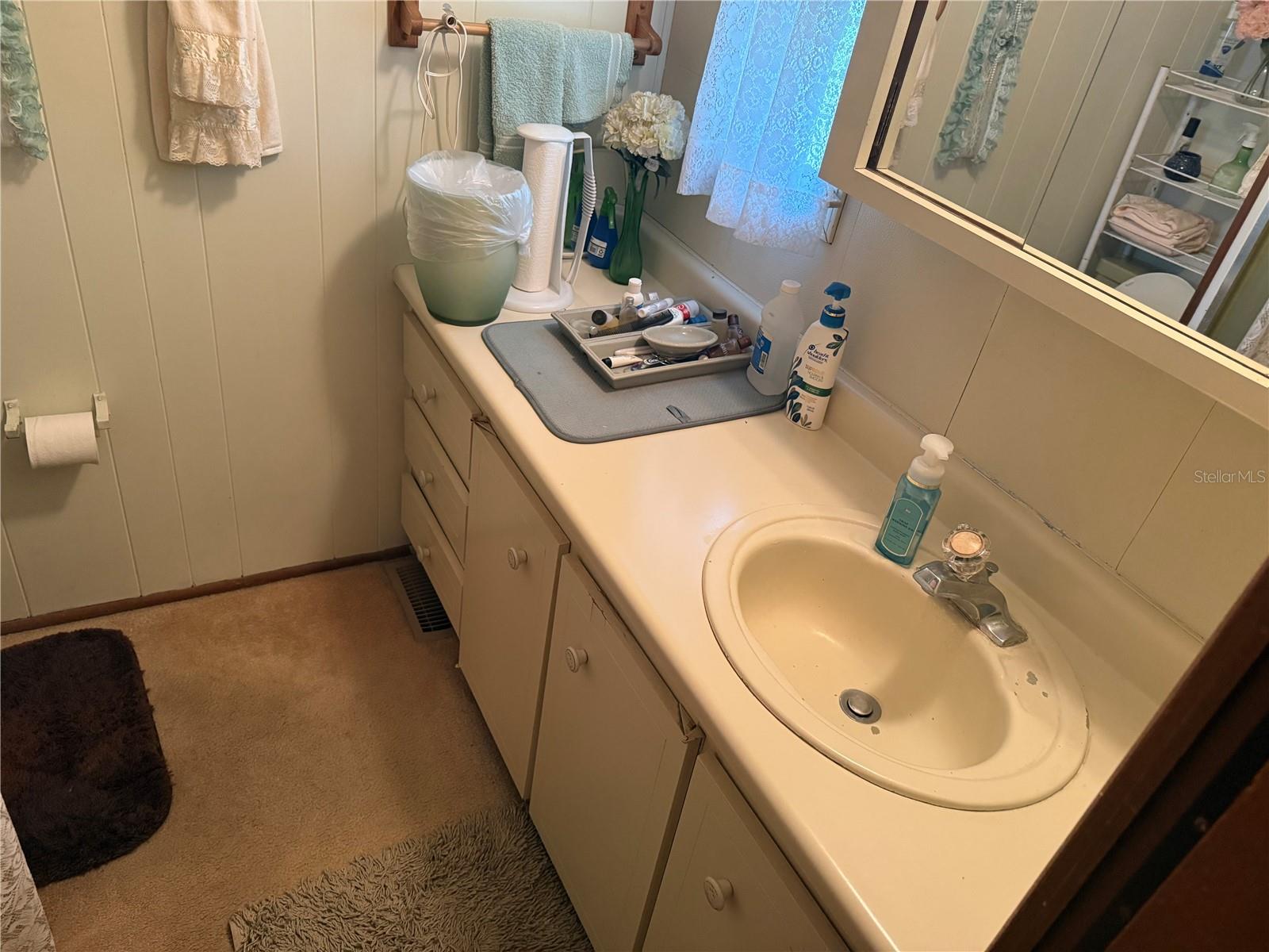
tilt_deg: -33.1
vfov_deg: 56.8
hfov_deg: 71.6
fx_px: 880
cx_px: 634
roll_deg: -10.3
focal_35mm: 24
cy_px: 476
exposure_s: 1/60
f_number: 1.78
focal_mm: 6.76
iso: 500
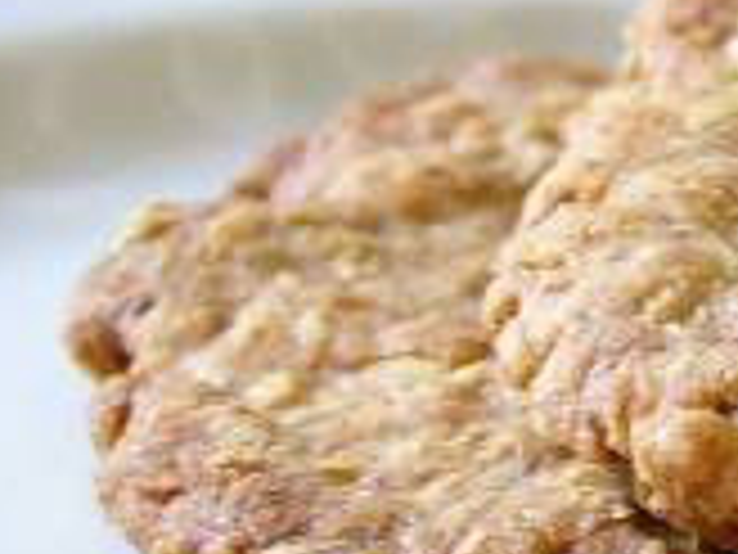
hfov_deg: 6.8
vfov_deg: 5.2
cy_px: 441
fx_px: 6140
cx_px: 1098
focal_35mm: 288
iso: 147
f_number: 3.3
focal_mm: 18.8
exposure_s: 1/4.8
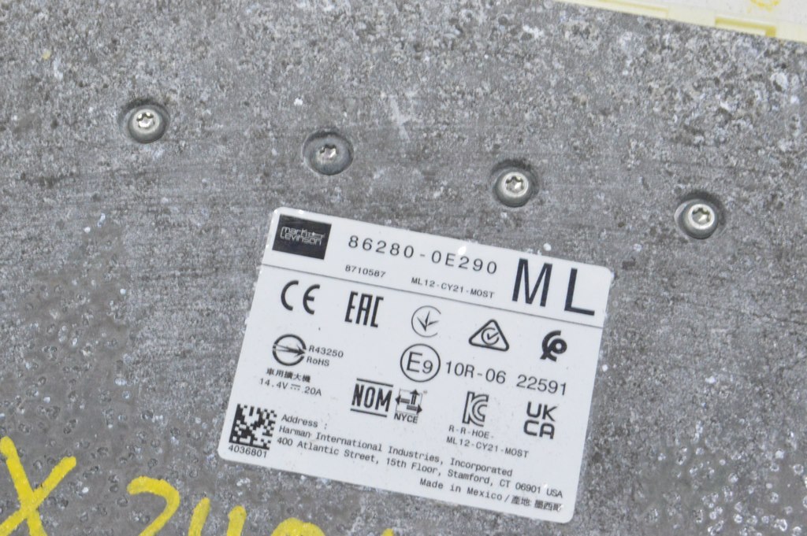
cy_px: 268
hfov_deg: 24.6
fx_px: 1848
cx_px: 404
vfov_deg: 16.5
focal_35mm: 82
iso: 6400
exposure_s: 1/20
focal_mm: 55
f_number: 20
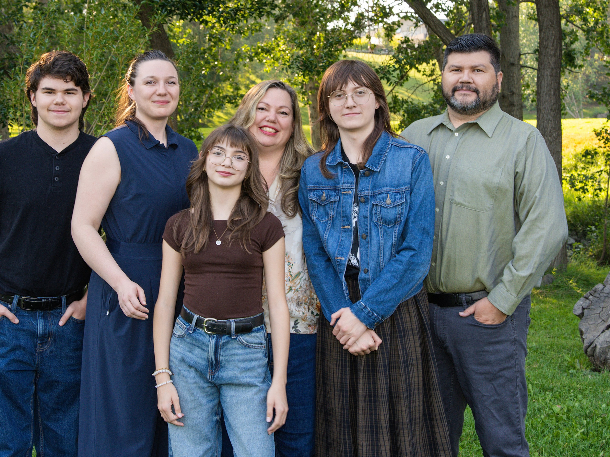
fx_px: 951
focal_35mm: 54
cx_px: 249
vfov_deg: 27.0
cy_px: 184
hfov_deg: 35.4
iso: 400
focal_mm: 39
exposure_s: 1/125
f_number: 6.3
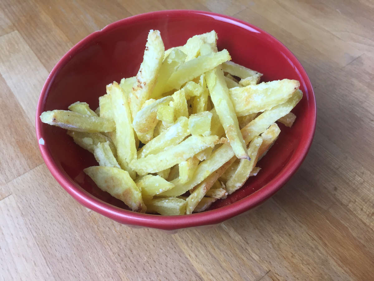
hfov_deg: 61.7
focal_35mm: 29
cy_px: 140
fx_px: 313
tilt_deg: -54.7
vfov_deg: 48.2
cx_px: 187
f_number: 2.2
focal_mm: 4.15
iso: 64
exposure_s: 1/33
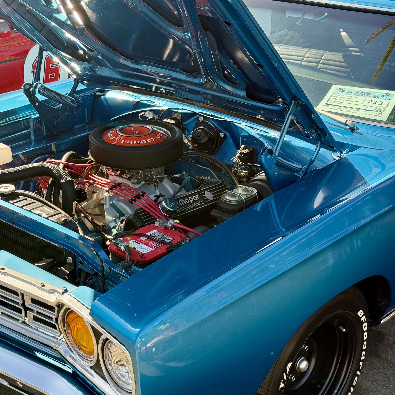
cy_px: 227
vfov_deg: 30.0
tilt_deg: -20.0
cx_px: 199
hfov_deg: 30.0
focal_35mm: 57
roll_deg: -1.7
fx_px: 736
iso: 100
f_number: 1.78
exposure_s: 1/337
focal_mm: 6.76
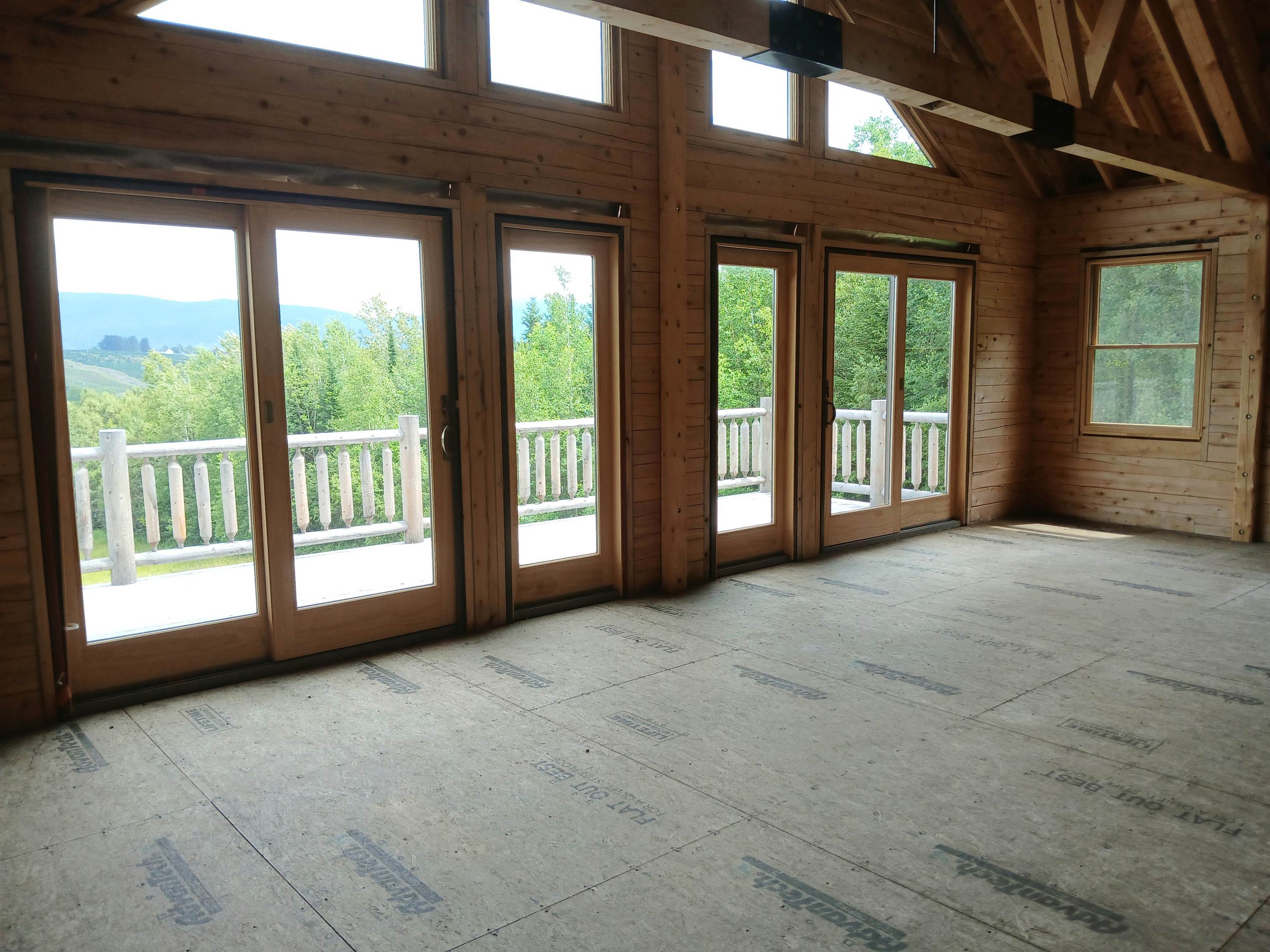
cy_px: 476
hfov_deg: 67.3
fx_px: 954
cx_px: 635
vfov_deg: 53.1
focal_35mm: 26
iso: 32
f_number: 1.8
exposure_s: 1/101
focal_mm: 3.98
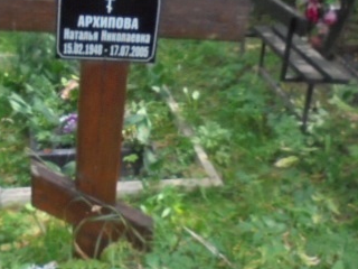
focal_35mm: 52
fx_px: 538
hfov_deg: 36.1
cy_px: 111
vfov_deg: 28.0
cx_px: 97
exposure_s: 1/250
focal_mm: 4.6
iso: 400
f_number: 3.5
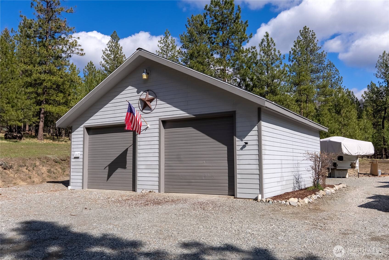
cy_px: 130
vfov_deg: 44.1
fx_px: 321
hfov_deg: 62.4
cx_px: 194
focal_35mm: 30
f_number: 8
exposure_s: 1/8000
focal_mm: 29.7
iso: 100
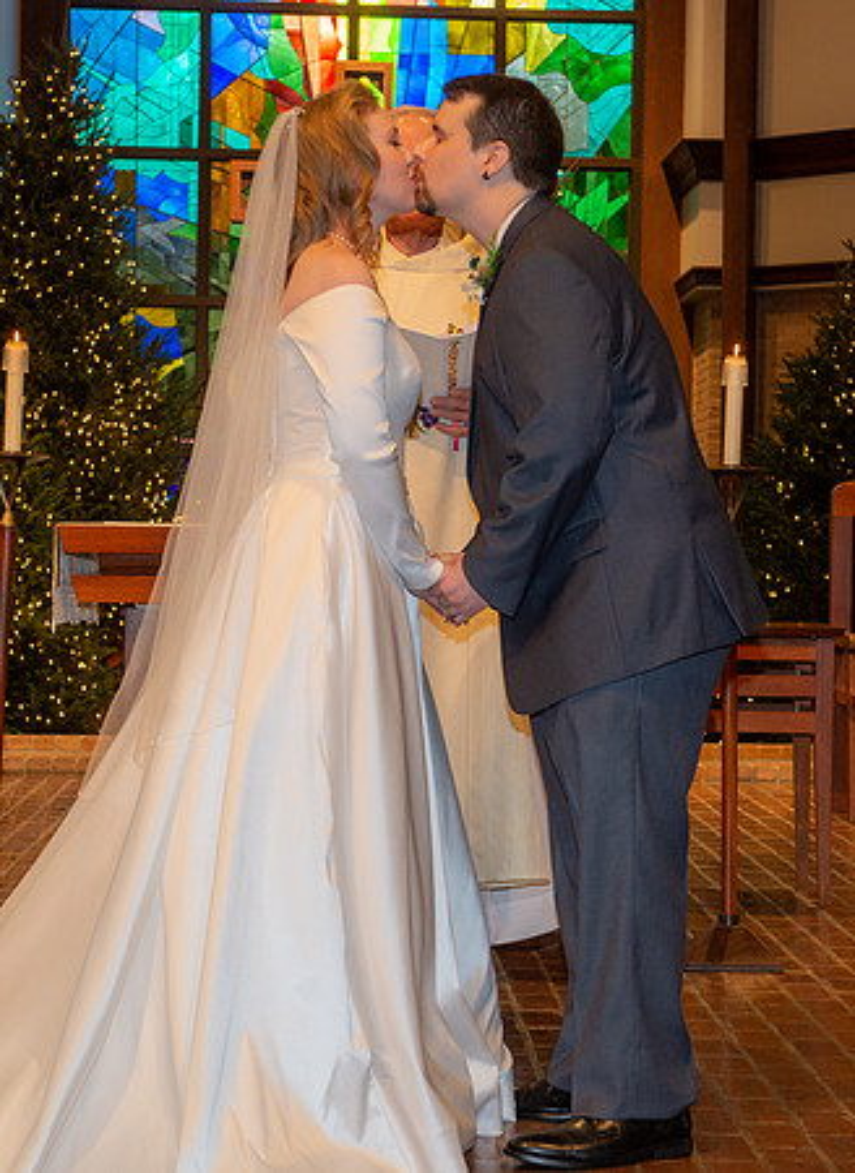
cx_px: 470
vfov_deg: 22.6
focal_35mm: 88
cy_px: 548
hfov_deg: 16.6
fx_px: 2937
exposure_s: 1/125
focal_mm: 56
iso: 1600
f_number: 5.6
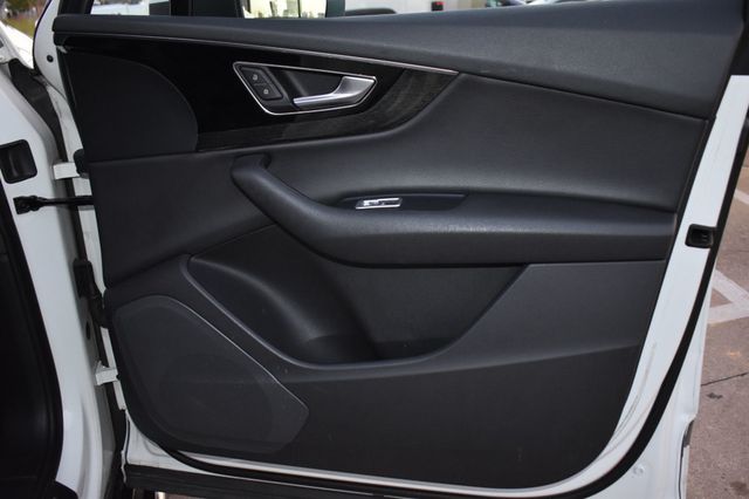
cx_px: 374
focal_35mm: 33
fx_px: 686
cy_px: 250
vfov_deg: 39.9
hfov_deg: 57.2
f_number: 3.8
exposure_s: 1/30
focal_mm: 22
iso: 1800
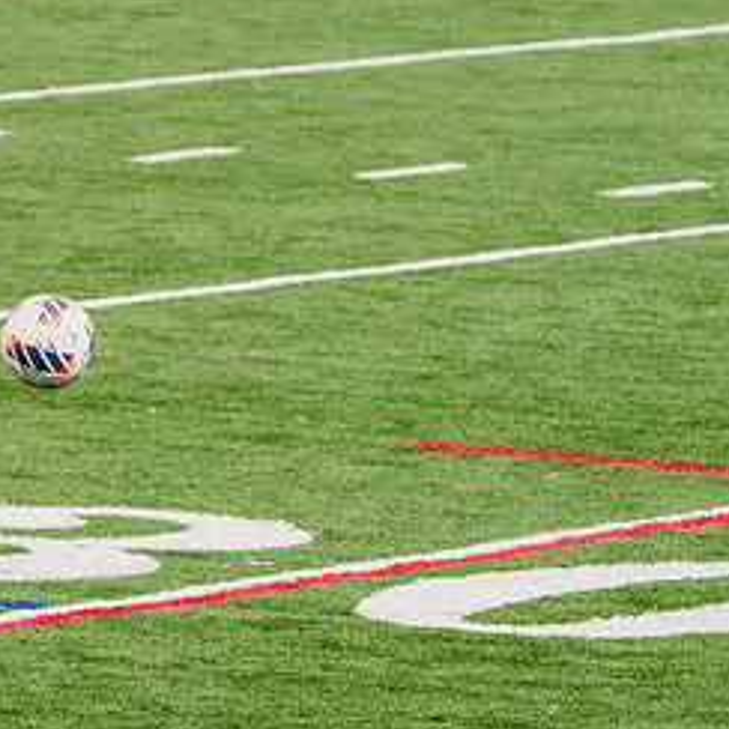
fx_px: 15678
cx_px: -175
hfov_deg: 2.7
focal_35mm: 658
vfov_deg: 2.7
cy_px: 356
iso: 640
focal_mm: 261
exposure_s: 1/1600
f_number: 5.6
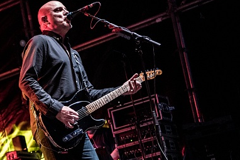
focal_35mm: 98
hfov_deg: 20.4
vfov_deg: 13.9
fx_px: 654
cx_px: 26
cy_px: 133
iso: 4000
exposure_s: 1/80
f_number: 2.8
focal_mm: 52
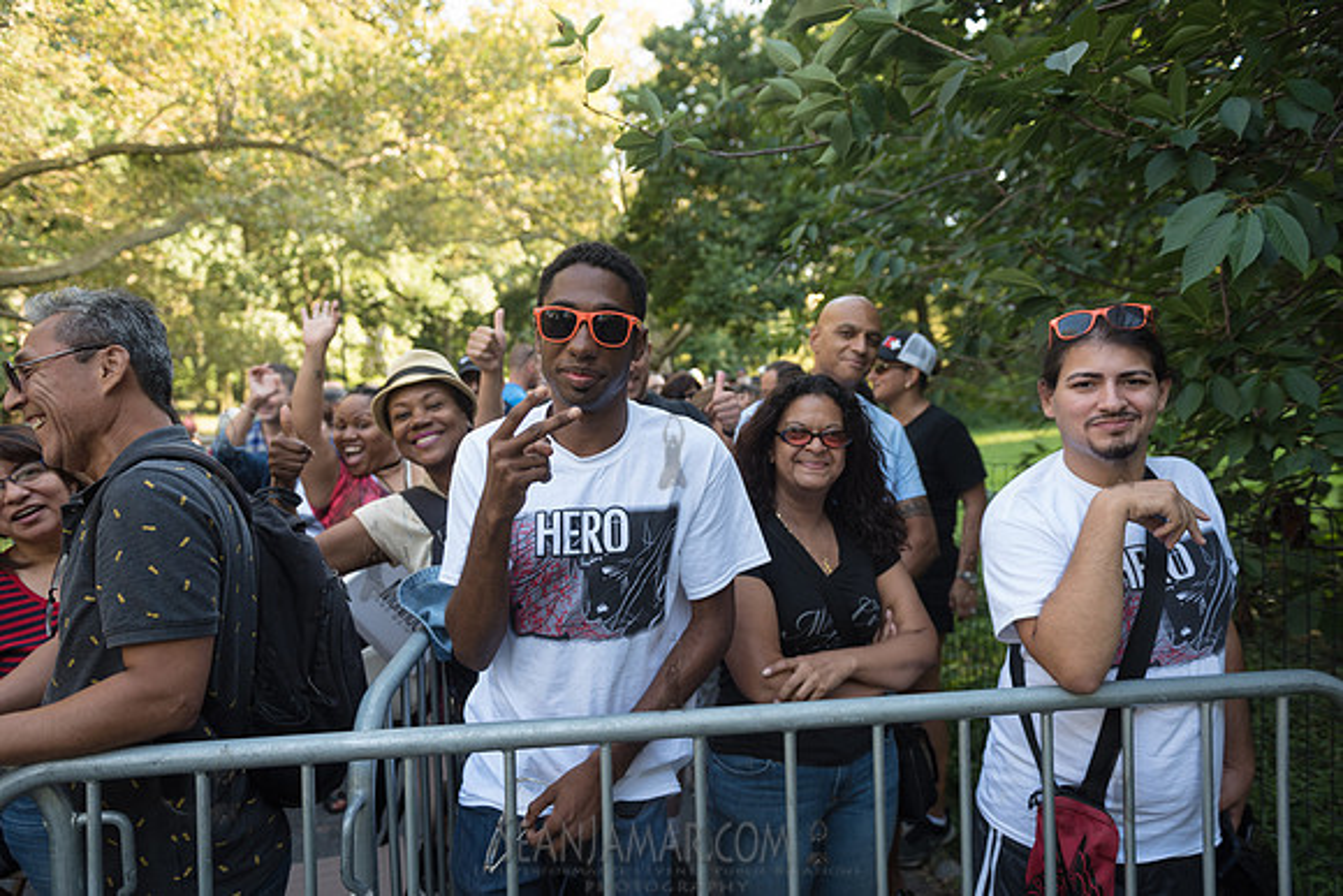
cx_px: 672
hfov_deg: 73.7
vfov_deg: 53.2
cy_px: 448
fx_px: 896
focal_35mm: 24
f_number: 3.2
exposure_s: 1/160
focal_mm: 24
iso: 200
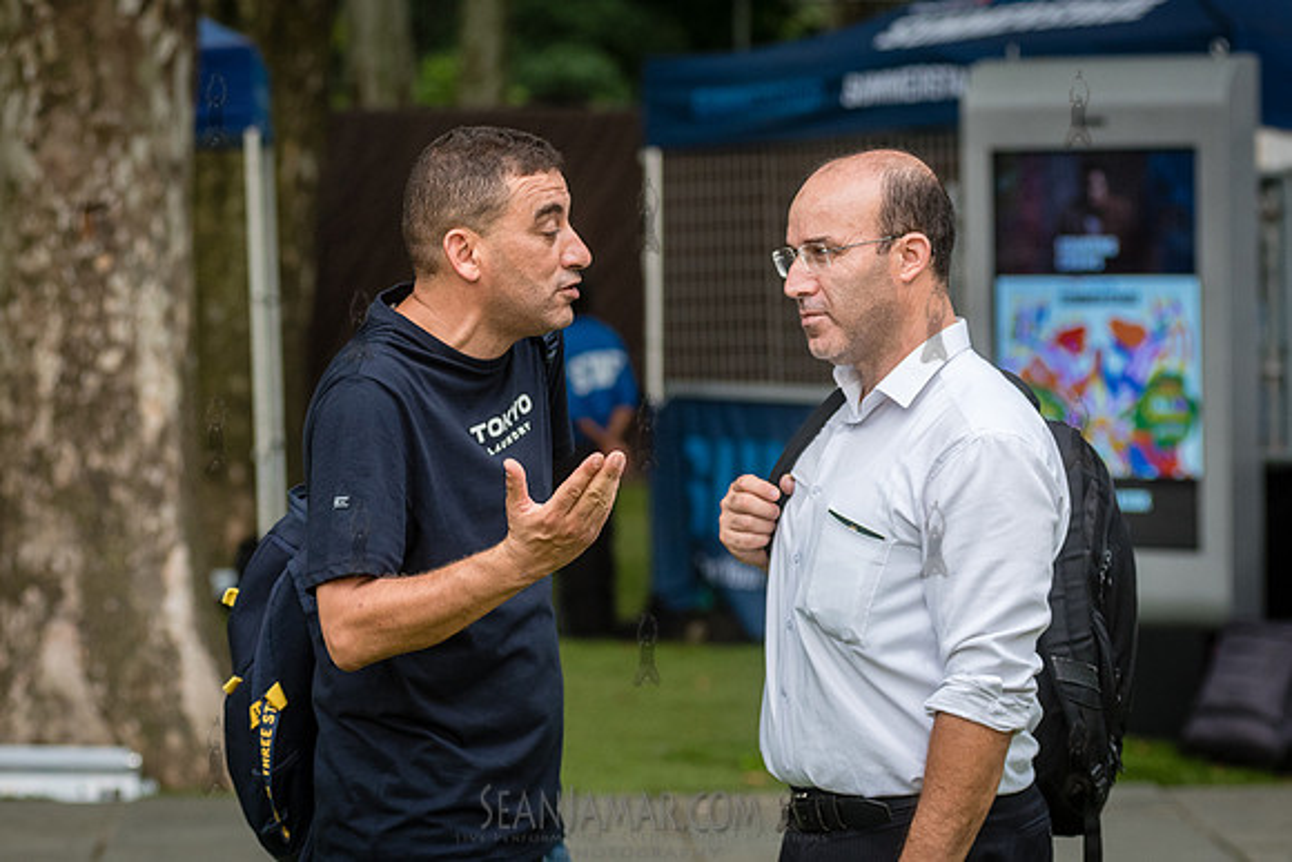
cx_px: 659
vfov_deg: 10.8
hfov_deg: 16.2
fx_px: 4551
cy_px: 491
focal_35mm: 127
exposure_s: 1/2000
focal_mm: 100
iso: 1000
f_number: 3.5
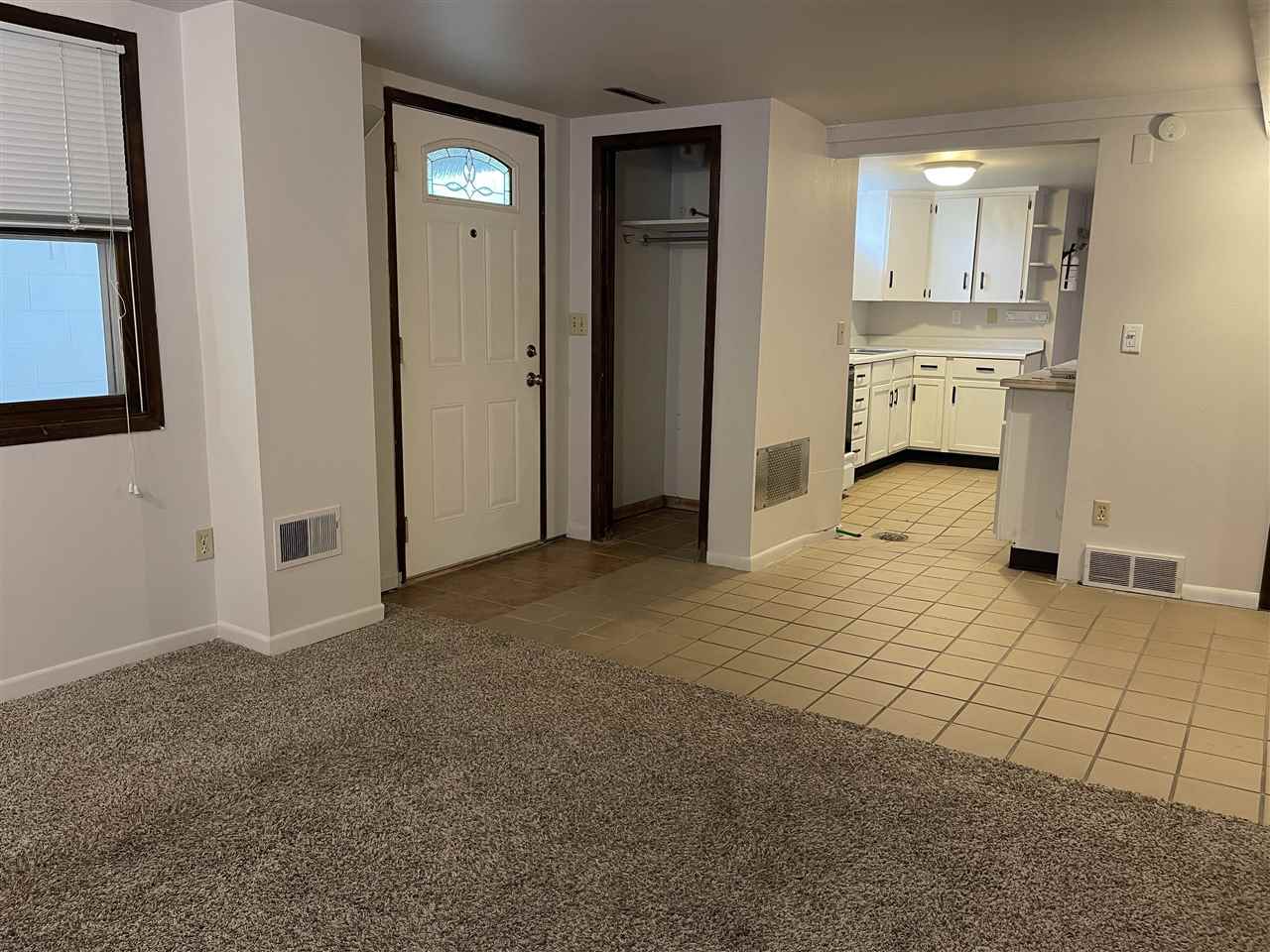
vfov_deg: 54.9
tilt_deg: -11.2
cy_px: 476
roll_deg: -1.6
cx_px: 635
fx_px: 917
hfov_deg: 69.4
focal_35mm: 25
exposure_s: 1/60
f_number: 1.6
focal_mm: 5.1
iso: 250
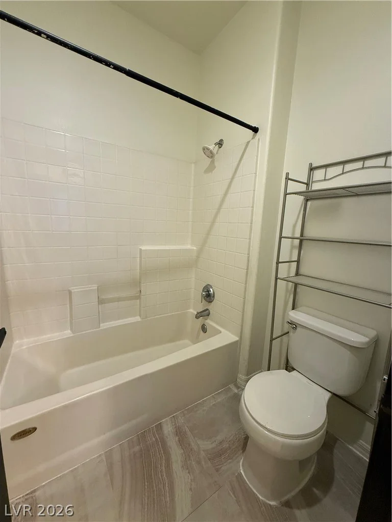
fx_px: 211
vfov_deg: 102.1
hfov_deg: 85.7
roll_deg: -3.4
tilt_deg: -8.8
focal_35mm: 14
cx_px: 196
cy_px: 261
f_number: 2.2
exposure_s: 1/60
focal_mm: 2.22
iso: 320
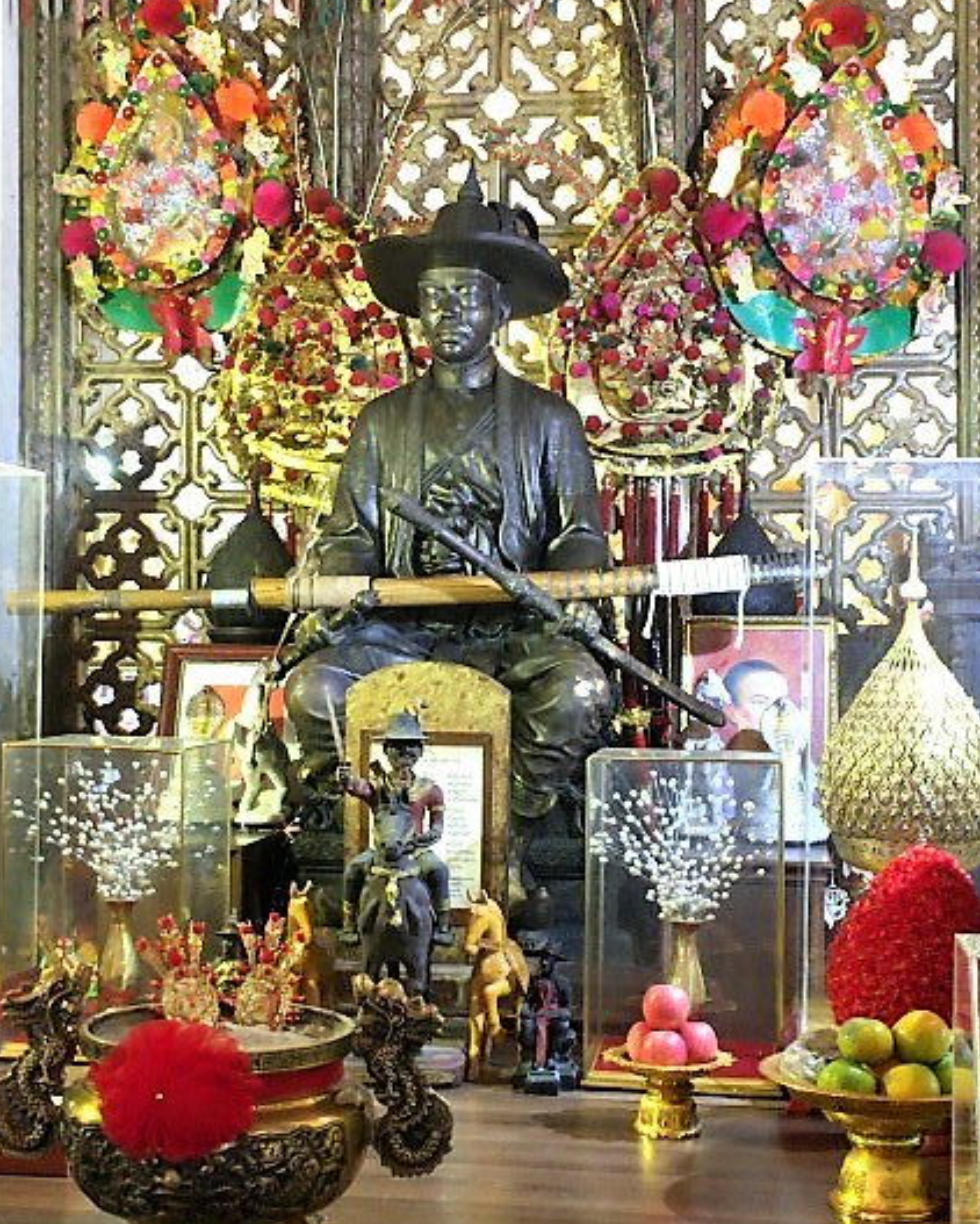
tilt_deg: +0.7
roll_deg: -1.1
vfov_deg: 34.1
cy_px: 657
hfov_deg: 27.6
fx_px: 1993
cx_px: 455
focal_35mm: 55
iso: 400
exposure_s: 1/30
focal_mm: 4.15
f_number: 2.2
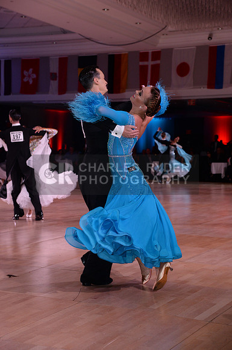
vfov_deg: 30.6
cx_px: 116
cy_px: 175
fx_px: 640
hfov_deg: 20.6
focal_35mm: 66
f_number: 5.6
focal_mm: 66
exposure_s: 1/250
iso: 2000
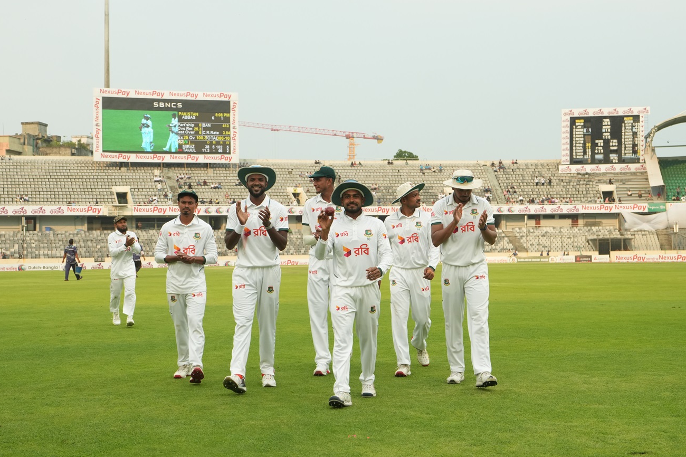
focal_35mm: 56
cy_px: 224
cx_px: 330
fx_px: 1067
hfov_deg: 35.6
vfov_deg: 24.2
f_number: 4
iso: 640
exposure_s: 1/2000
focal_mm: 35
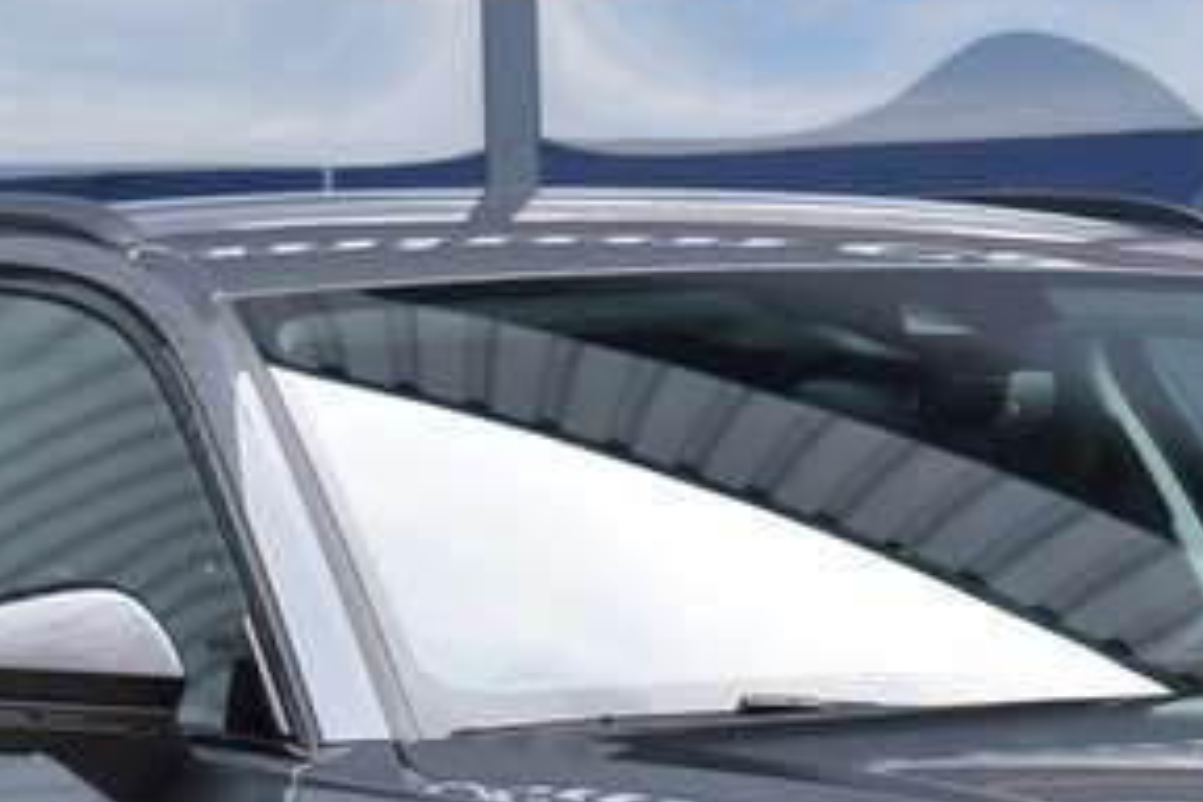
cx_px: 1053
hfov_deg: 8.0
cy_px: 764
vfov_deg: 5.4
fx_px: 8554
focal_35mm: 256
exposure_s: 1/250
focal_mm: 48
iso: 360
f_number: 8
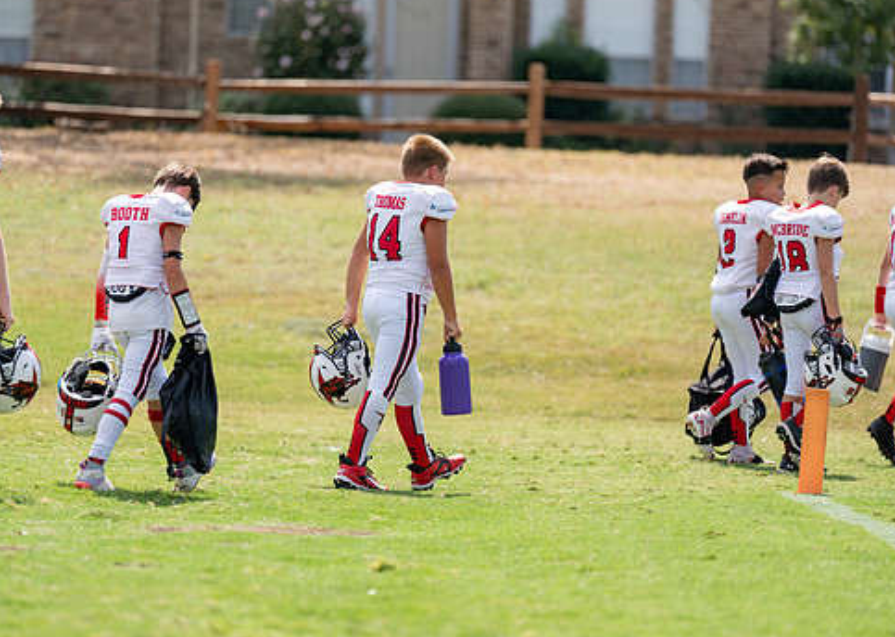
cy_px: 281
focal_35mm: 254
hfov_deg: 7.9
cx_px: 415
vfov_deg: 5.7
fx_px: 6450
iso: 200
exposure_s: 1/2500
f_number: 2.8
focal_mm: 200
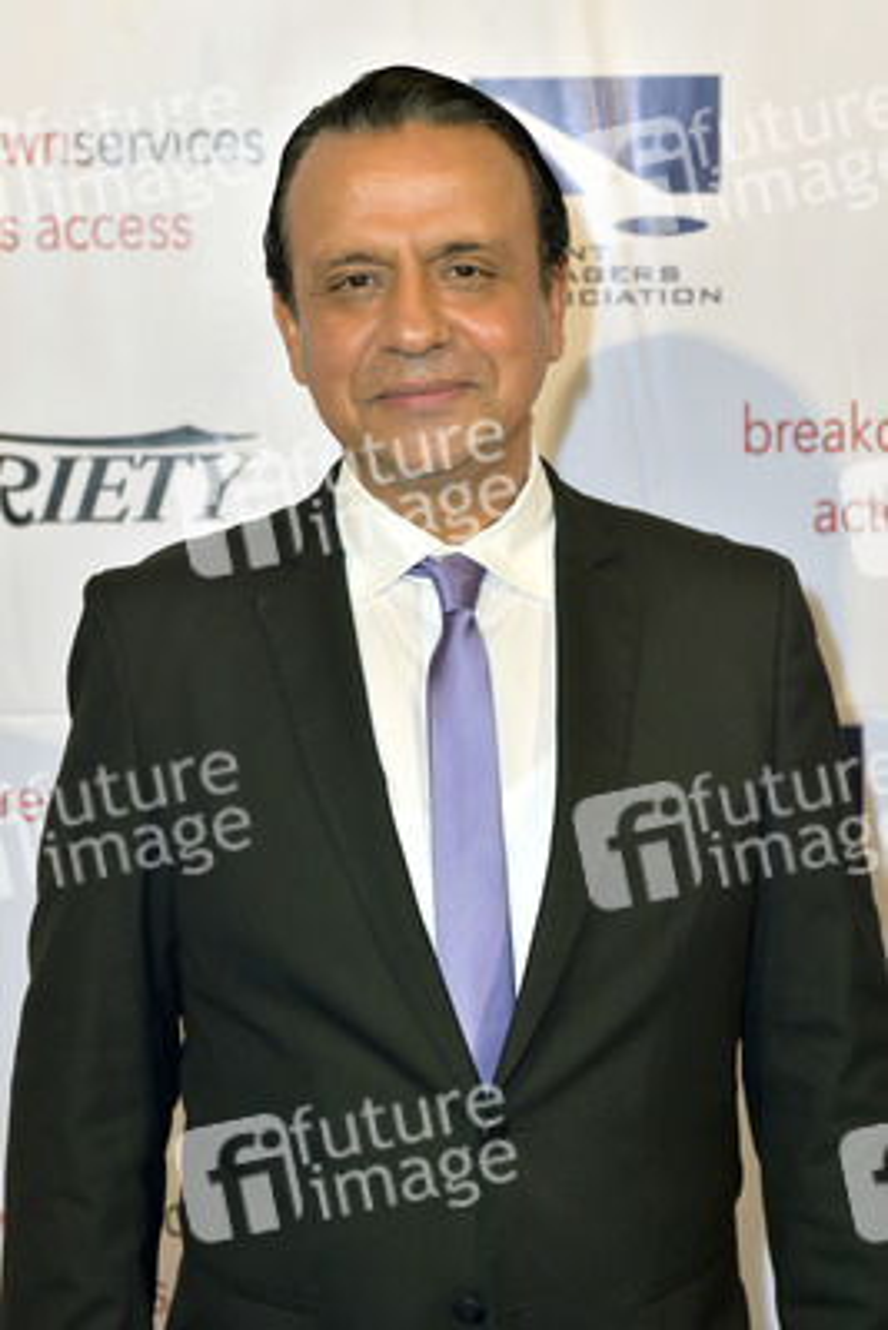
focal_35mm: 62
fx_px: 2292
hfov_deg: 21.9
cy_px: 665
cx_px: 444
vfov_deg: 32.4
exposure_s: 1/320
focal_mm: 62
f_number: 4.5
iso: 400
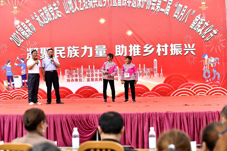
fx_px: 315
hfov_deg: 39.7
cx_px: 114
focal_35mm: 50
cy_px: 76
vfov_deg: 26.9
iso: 100
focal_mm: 50
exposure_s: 1/1000
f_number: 2.8
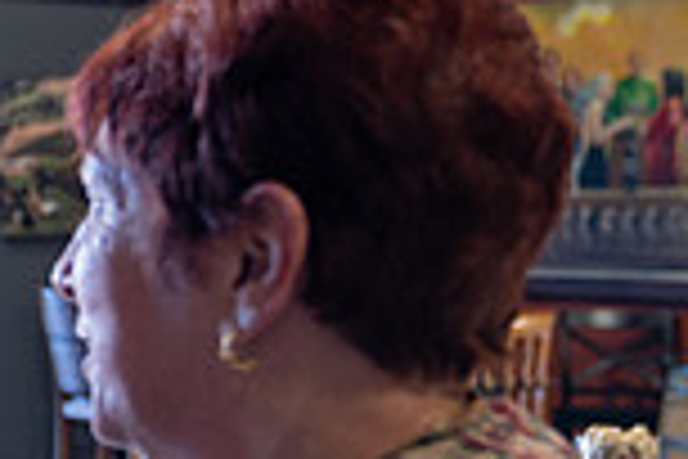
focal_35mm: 110
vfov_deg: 12.4
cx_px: -436
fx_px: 2102
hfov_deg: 16.4
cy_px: 196
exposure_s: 1/100
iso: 500
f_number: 2.8
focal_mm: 29
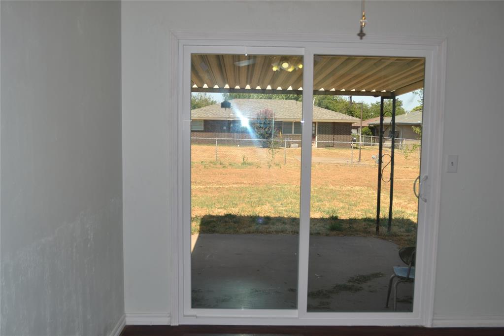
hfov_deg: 57.2
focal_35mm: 33
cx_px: 252
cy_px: 168
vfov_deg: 40.0
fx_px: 462
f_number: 5
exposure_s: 1/200
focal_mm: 22
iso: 100
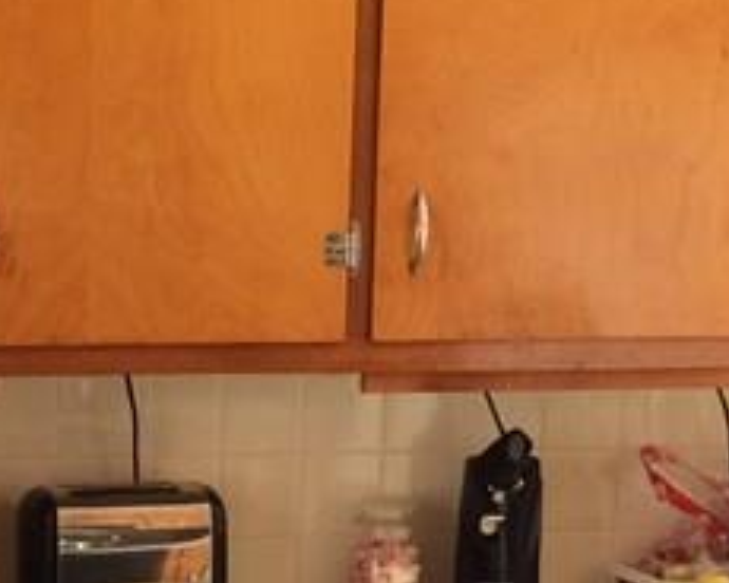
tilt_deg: -11.7
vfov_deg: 12.1
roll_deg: -2.0
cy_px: 586
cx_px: 32
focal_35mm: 126
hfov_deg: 15.1
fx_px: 2719
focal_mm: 4.15
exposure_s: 1/30
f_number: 2.2
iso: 80
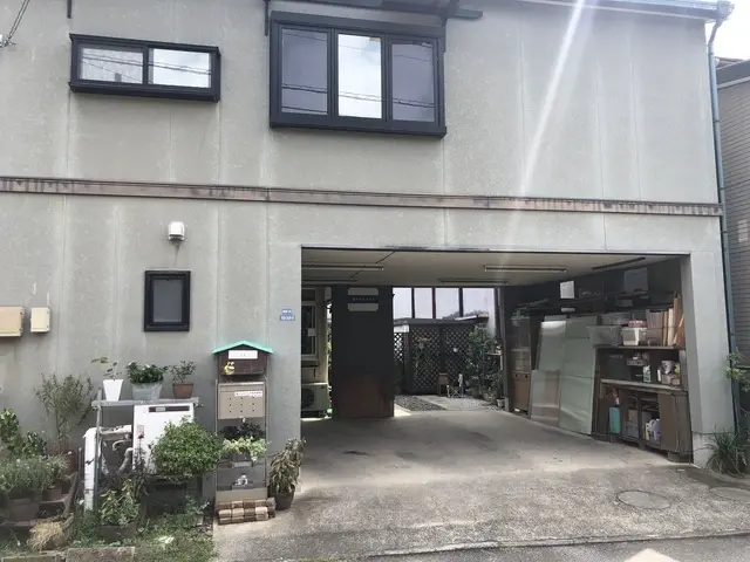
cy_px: 281
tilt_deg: +4.2
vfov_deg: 49.7
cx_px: 375
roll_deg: +2.1
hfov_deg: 63.4
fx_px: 607
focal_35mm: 28
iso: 20
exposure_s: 1/857
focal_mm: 4
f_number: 1.8
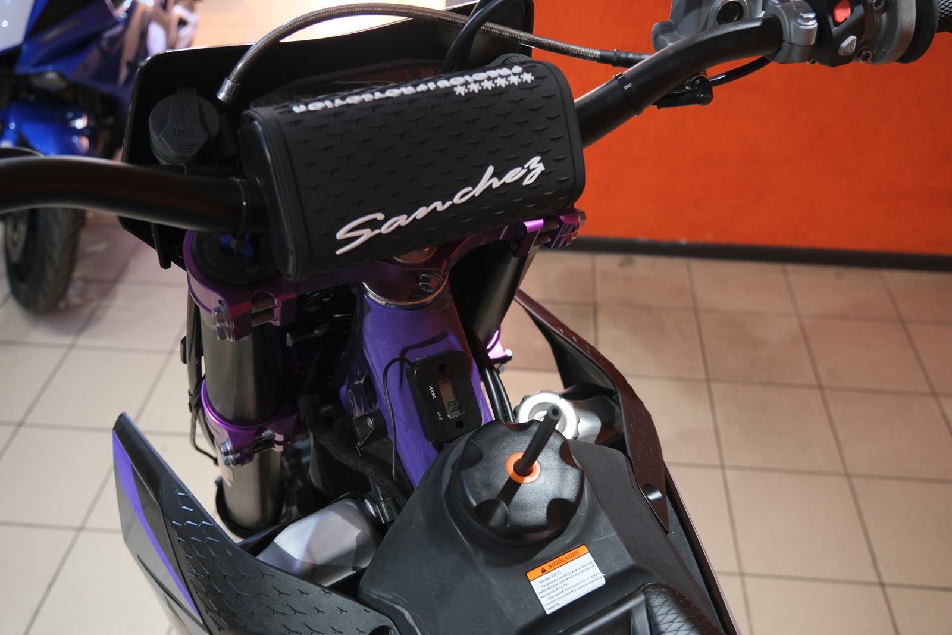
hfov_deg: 58.7
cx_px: 476
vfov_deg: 41.1
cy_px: 318
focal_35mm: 32
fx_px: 846
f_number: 4
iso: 1250
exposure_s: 1/100
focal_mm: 21.2
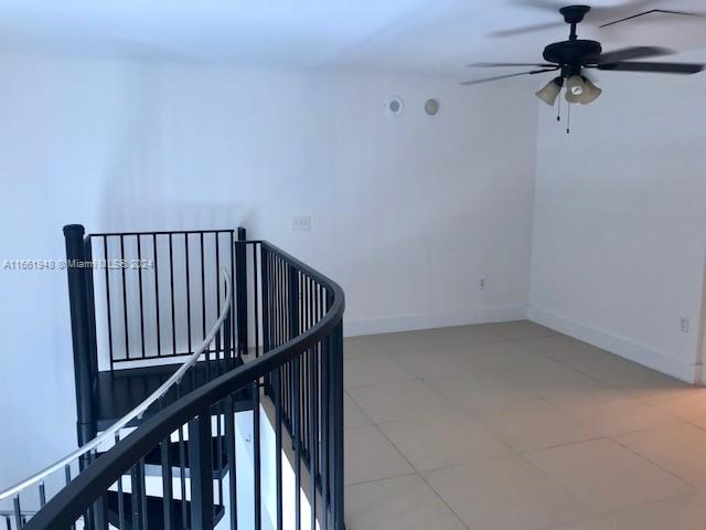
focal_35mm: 28
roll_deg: +0.0
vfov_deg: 49.7
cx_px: 353
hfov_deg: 63.4
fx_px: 571
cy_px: 265
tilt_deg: -8.4
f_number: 1.8
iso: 32
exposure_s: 1/60
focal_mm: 3.99
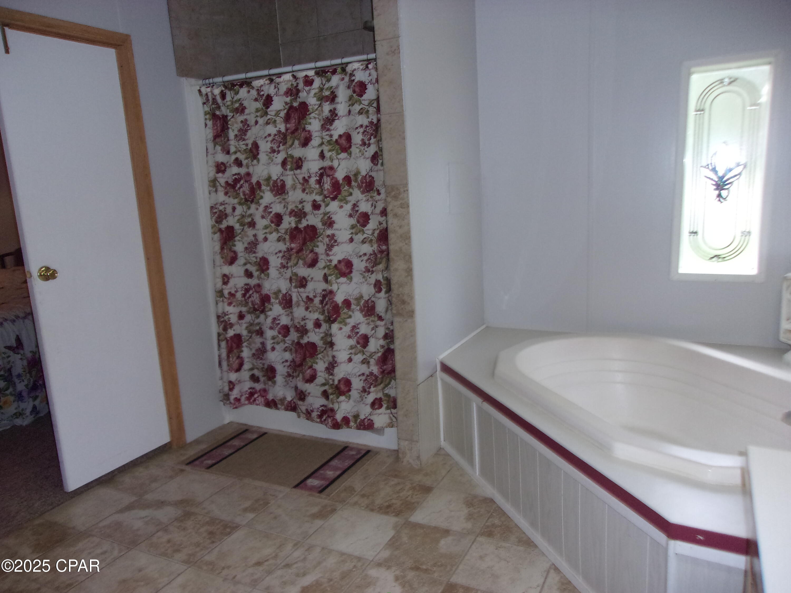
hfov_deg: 65.3
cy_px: 296
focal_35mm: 27
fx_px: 617
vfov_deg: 51.4
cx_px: 396
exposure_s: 1/34
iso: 200
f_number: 3
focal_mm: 4.9
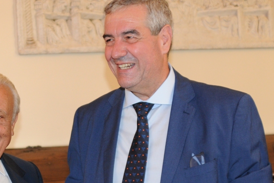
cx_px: 108
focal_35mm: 62
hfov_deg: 32.3
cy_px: 144
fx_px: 472
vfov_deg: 21.7
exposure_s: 1/100
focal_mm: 24
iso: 640
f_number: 2.8
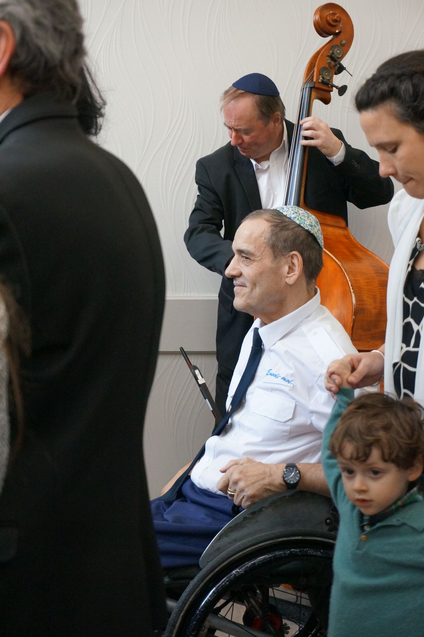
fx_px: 1248
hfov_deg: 19.3
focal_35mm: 70
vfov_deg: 28.7
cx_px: 212
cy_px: 318
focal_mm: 47
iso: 2500
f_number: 5.6
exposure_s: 1/160
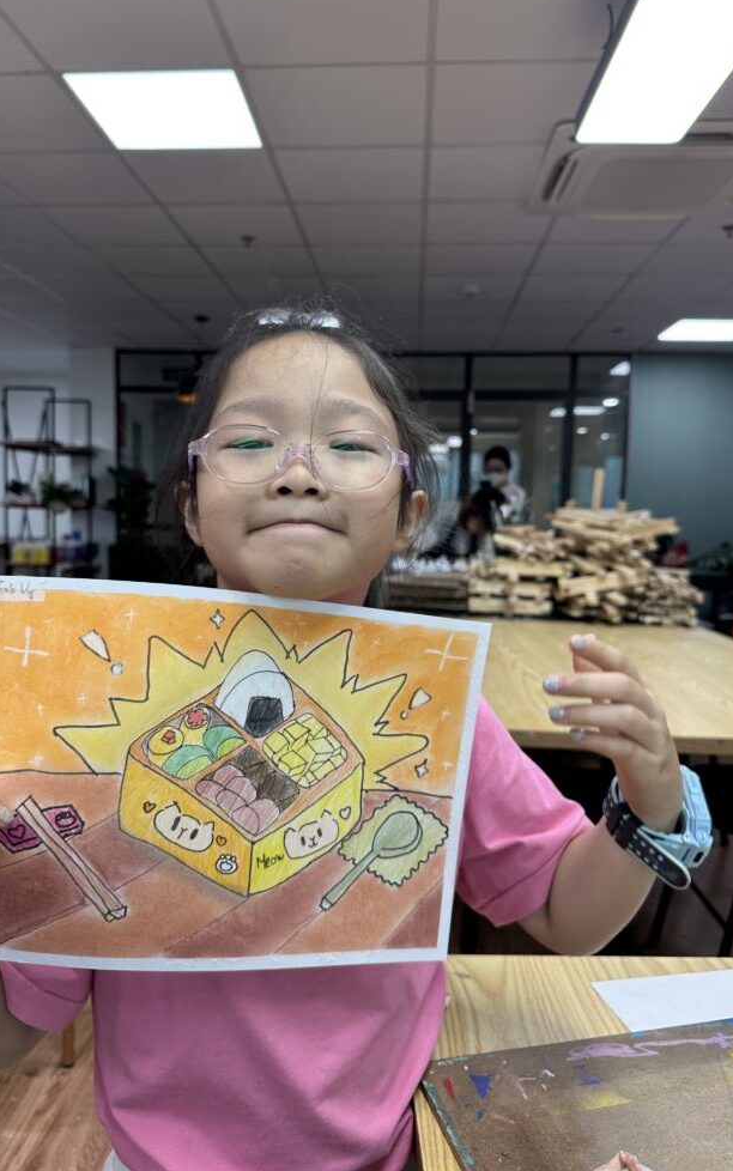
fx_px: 830
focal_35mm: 26
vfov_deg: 70.4
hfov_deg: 47.6
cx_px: 331
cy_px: 583
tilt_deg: -3.1
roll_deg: -2.0
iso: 64
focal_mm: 6.86
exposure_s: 1/128
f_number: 1.78
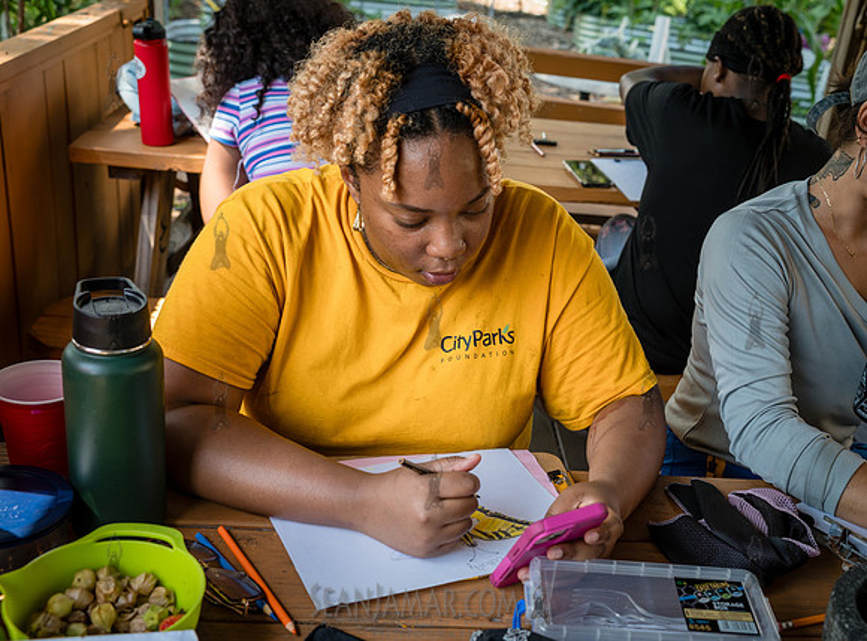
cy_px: 320
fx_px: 963
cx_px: 482
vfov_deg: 36.8
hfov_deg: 48.4
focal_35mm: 39
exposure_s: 1/160
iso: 200
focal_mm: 36
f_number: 5
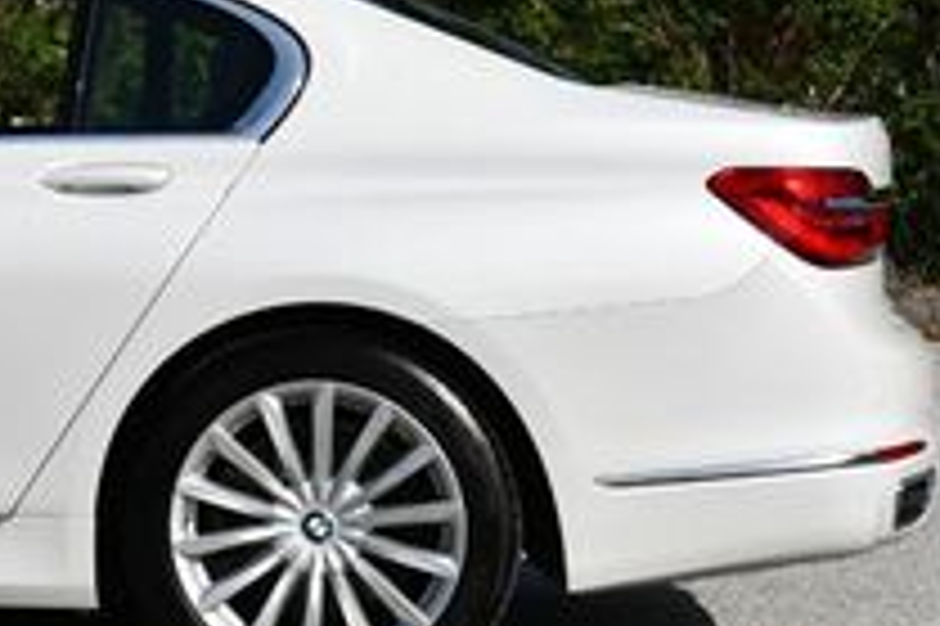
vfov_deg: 9.2
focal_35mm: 147
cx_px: -306
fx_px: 3835
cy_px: -72
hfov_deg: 13.4
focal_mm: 24
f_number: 9
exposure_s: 1/320
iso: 100
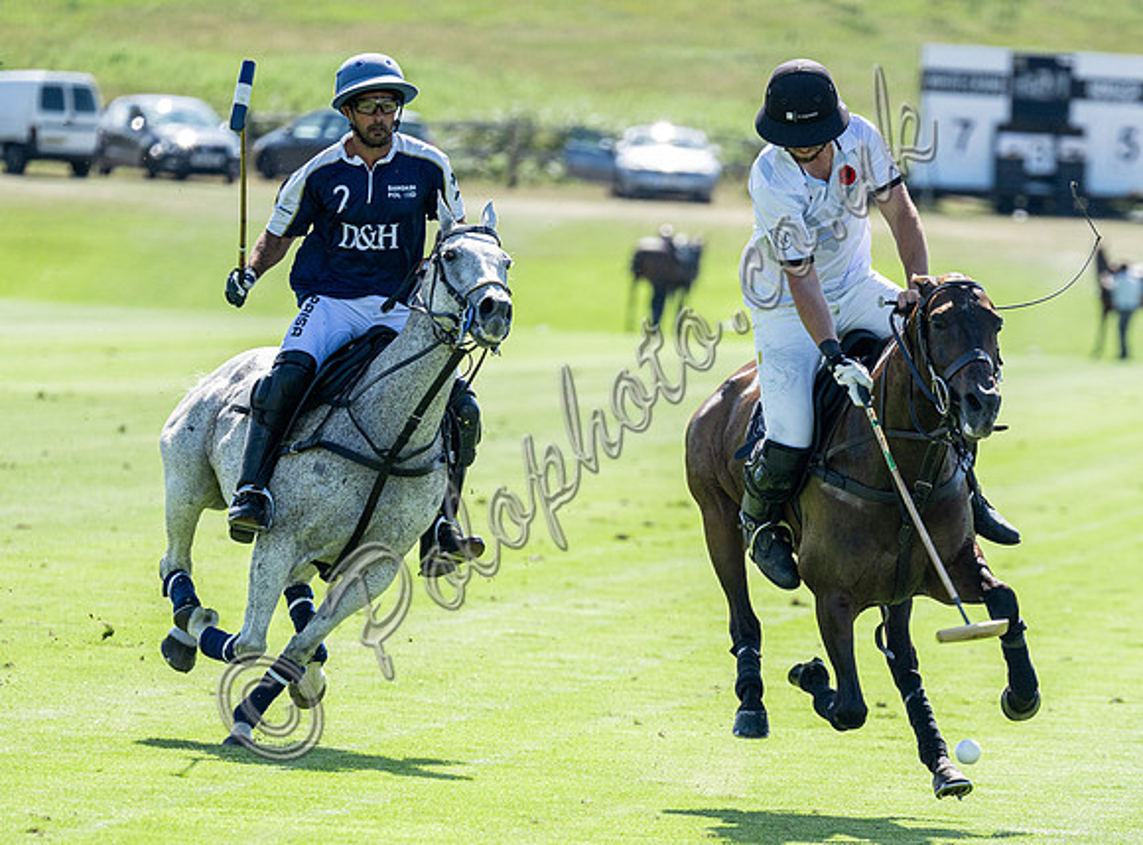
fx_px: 17664
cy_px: 684
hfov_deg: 3.7
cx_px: 760
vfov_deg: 2.7
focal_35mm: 538
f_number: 5.3
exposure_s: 1/1600
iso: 320
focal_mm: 290
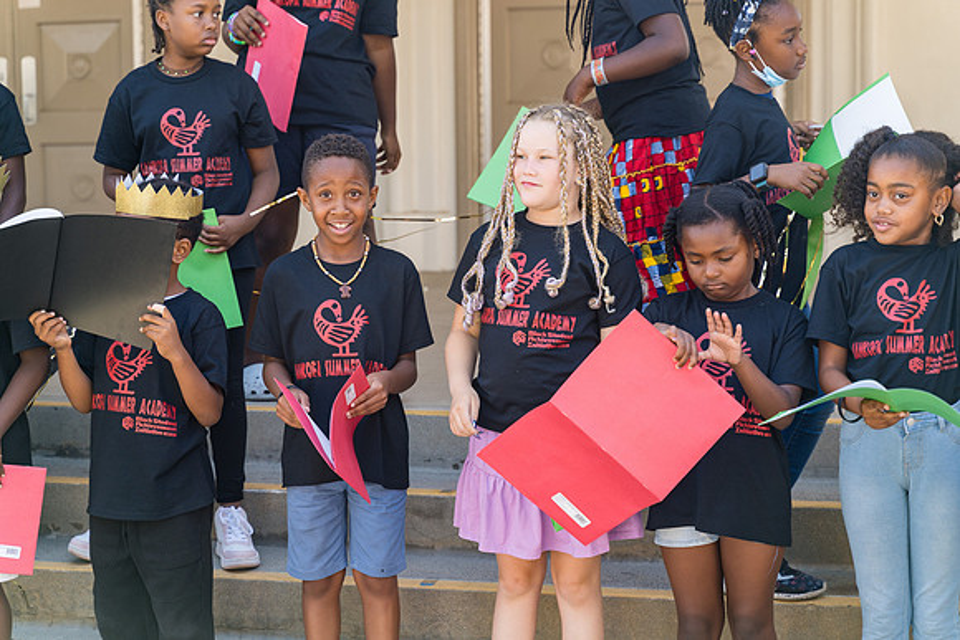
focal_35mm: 75
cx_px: 480
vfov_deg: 18.2
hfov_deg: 27.0
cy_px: 320
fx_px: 2000
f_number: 4
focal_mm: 75
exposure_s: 1/250
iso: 200
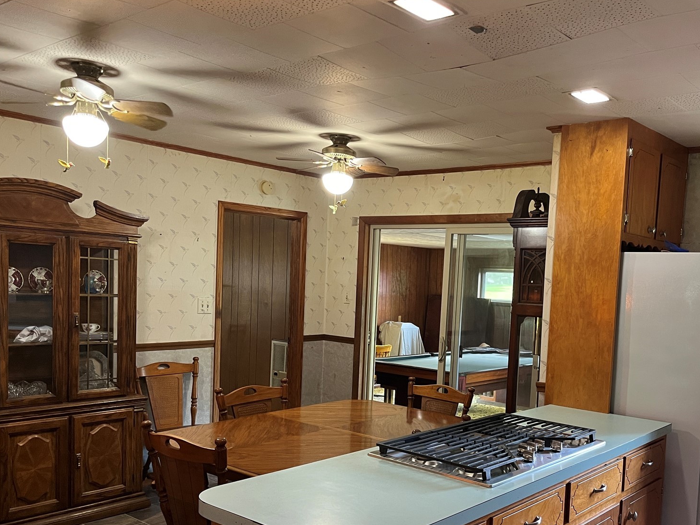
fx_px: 688
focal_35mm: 34
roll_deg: -2.3
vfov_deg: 41.4
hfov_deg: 53.6
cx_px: 422
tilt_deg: -4.6
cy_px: 339
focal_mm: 5.1
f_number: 1.6
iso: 500
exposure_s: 1/60
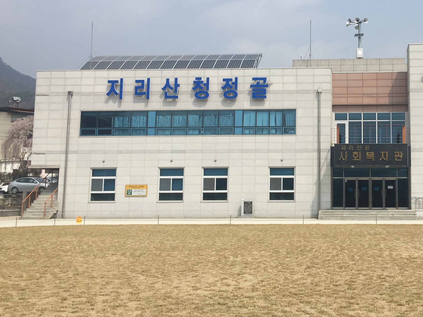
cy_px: 120
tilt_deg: +6.6
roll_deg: -0.3
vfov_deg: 27.9
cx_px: 320
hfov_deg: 35.9
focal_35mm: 52
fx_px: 635
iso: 32
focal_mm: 4.15
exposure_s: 1/3300
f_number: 2.2
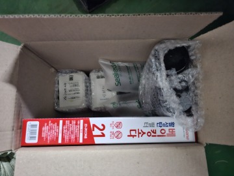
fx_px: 155
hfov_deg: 73.9
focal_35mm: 23
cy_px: 88
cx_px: 117
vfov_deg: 58.9
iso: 1600
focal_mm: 6.3
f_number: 1.7
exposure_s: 1/15
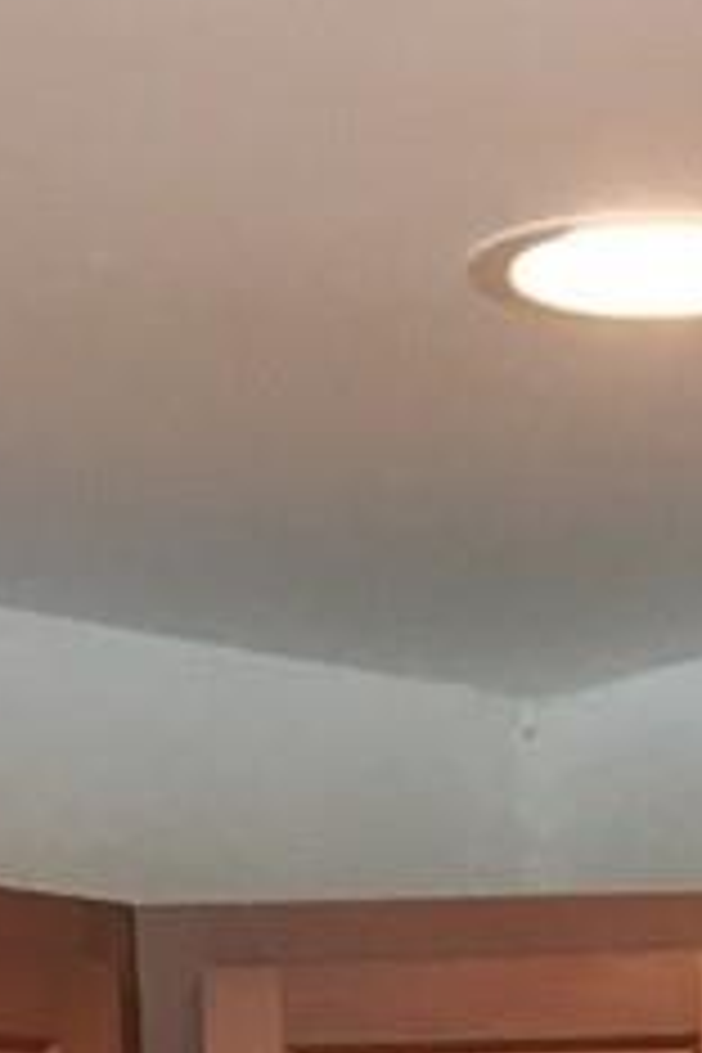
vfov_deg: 9.0
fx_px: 6025
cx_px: 720
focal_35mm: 206
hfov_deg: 6.6
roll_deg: +1.9
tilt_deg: -4.7
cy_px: 2556
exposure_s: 1/30
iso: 80
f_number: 2.2
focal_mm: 4.15
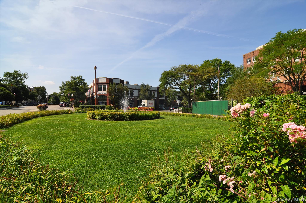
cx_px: 153
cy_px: 102
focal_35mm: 18
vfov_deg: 67.2
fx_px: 153
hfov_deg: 90.1
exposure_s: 1/250
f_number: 10
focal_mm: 12
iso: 200
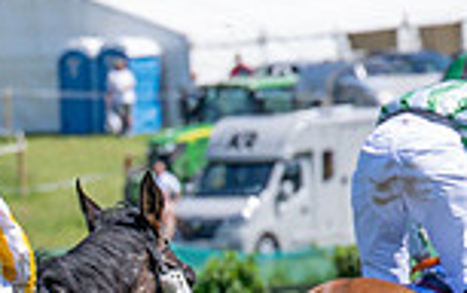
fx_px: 9441
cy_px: 571
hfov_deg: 2.8
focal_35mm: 741
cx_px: -258
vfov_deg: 1.8
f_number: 4
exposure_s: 1/1600
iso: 200
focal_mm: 110
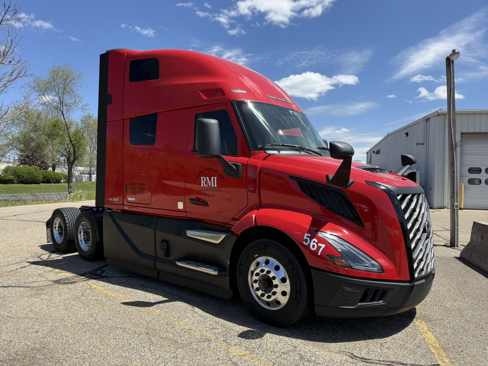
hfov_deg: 71.6
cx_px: 244
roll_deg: -1.4
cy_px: 183
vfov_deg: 56.8
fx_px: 338
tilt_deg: +0.2
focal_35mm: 24
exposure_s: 1/3145
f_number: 1.78
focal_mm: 6.76
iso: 80
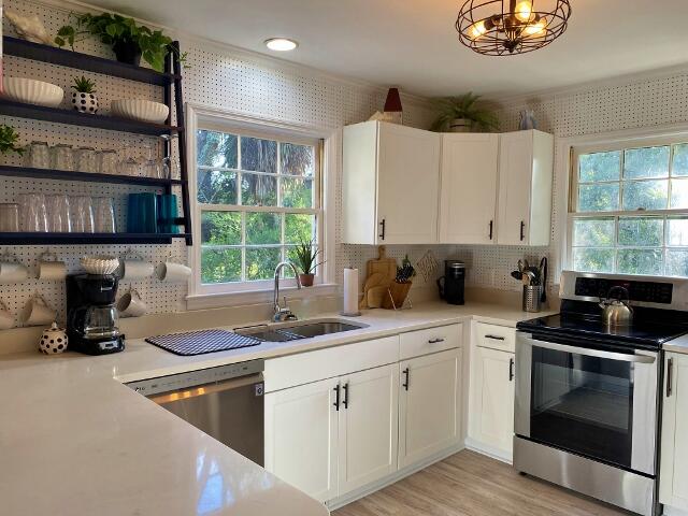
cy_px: 258
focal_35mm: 26
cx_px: 344
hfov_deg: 67.3
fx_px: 517
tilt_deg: -2.5
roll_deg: -1.1
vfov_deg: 53.1
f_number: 1.8
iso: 100
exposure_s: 1/120
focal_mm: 4.25
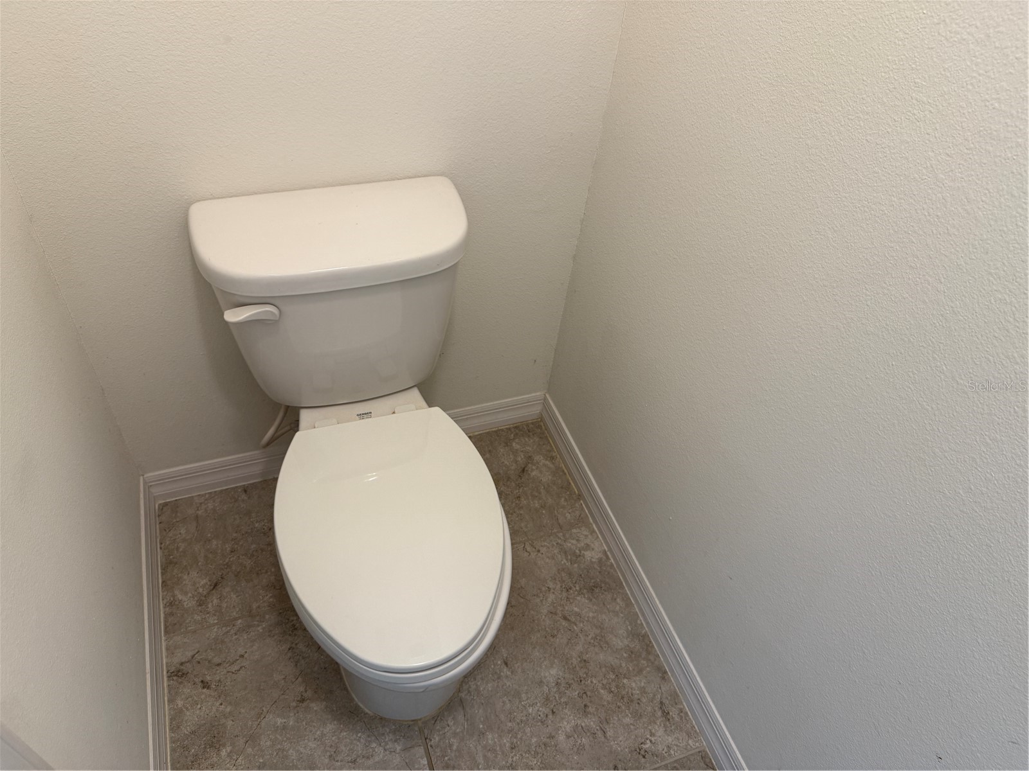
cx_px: 514
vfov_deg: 56.8
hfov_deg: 71.6
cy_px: 386
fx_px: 713
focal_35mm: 24
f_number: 1.78
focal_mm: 6.76
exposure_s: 1/120
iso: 200
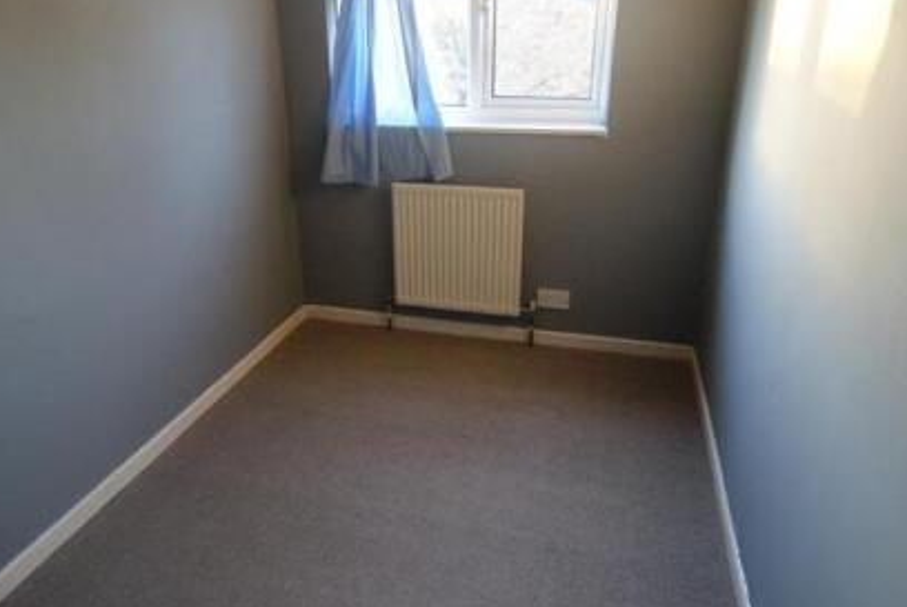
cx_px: 440
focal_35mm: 24
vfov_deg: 53.2
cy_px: 283
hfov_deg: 73.7
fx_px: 605
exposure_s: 1/20
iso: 400
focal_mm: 10
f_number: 3.5
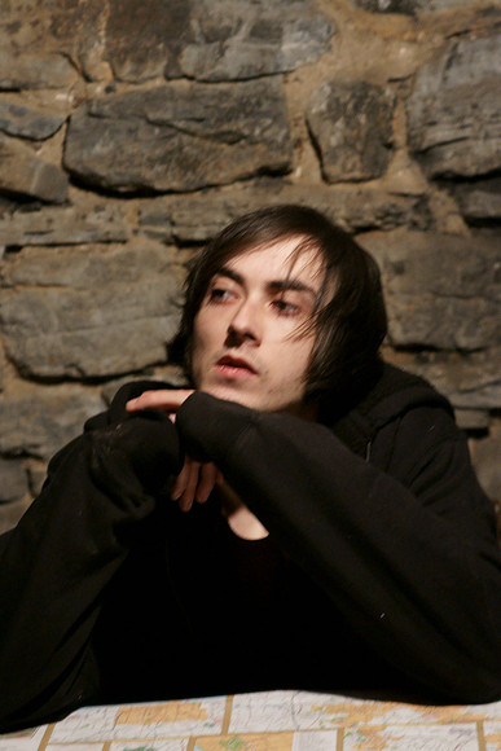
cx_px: 250
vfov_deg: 18.2
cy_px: 376
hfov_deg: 12.2
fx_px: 2347
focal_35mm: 112
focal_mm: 75
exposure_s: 1/25
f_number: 3.2
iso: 1600
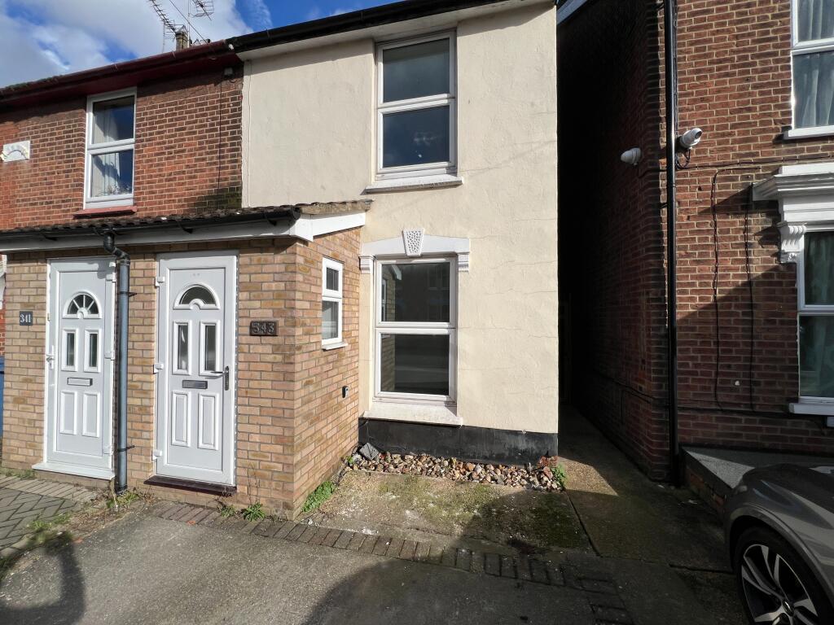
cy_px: 312
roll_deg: -0.2
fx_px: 313
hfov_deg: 106.2
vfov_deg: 89.9
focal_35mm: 13
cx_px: 417
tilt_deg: +0.3
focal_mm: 1.57
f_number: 1.8
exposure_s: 1/3040
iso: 32
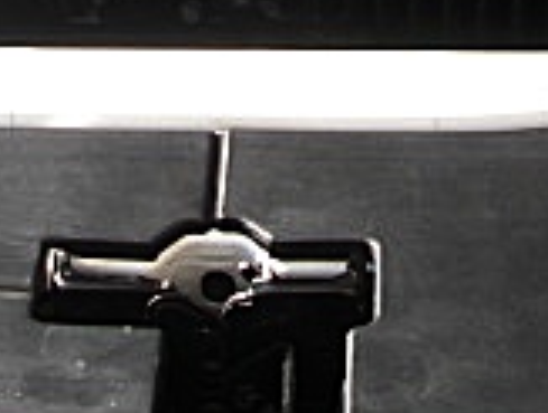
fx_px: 2237
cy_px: -319
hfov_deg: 14.0
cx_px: 242
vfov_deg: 10.0
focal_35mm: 141
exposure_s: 1/250
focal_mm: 6.3
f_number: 2.8
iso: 50
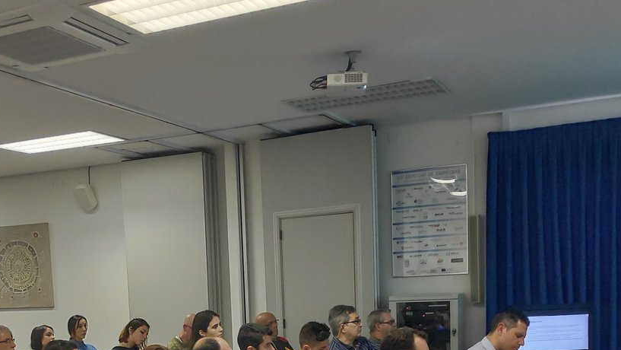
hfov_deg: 49.8
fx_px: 659
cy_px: 373
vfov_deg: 27.5
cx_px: 218
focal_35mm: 40
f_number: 1.9
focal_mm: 3.94
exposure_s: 1/50
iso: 1675
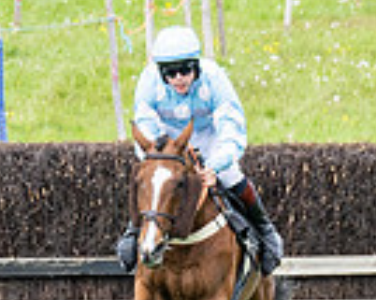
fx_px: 16902
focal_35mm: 1520
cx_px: -770
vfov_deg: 1.0
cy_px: 284
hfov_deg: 1.3
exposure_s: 1/500
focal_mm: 175
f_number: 7.1
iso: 400
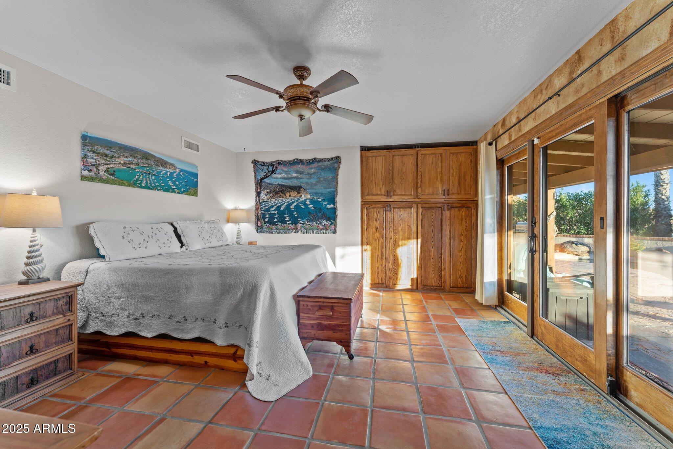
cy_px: 224
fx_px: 262
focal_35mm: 14
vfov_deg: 81.2
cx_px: 336
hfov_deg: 104.3
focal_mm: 14
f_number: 8
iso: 400
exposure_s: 1/4
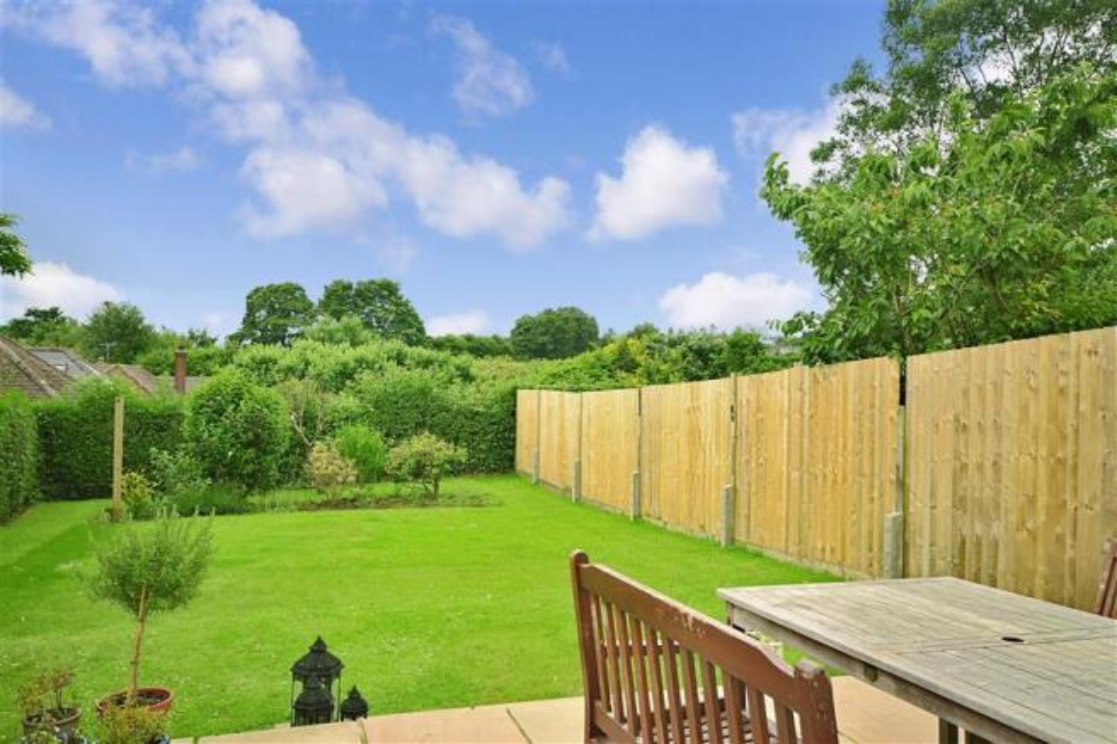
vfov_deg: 43.6
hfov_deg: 61.9
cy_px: 372
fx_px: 931
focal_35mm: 30
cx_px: 558
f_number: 7.1
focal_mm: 20
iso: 200
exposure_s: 1/160
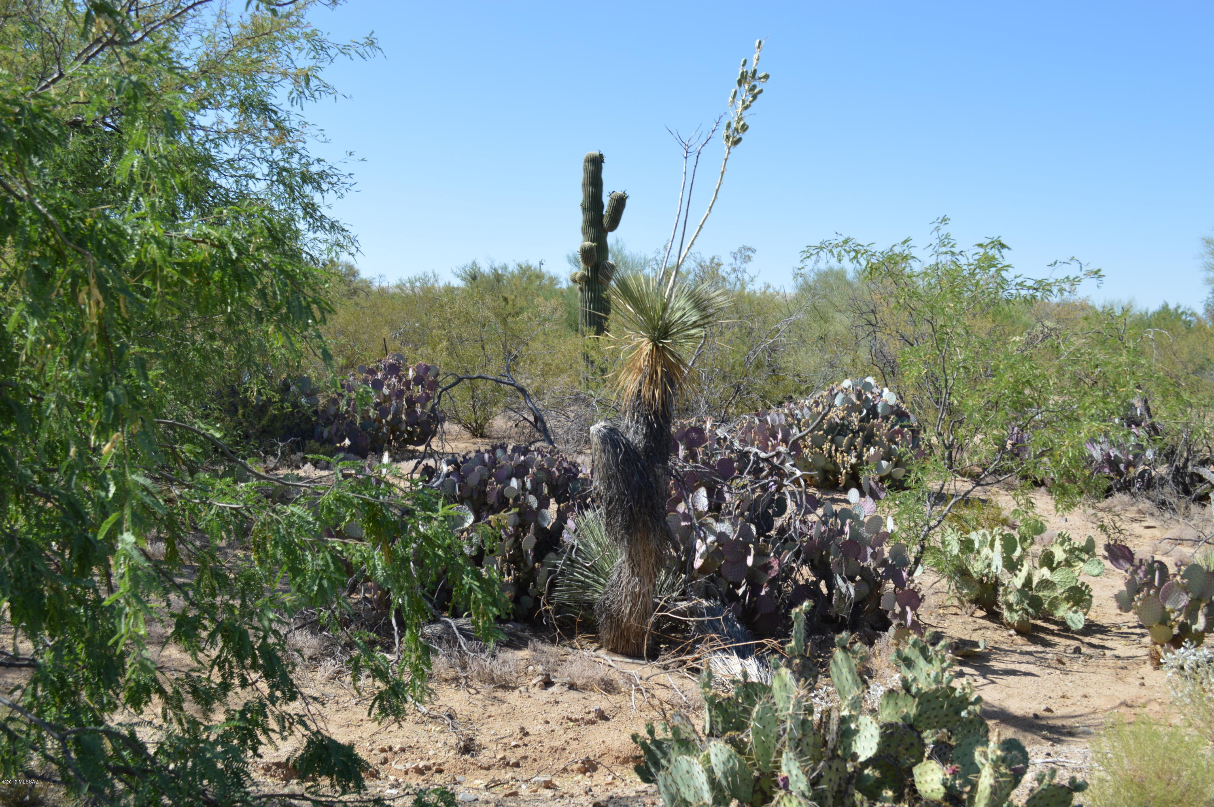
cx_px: 607
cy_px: 404
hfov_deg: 53.2
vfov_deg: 36.8
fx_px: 1213
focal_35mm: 36
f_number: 7.1
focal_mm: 24
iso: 100
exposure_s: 1/200
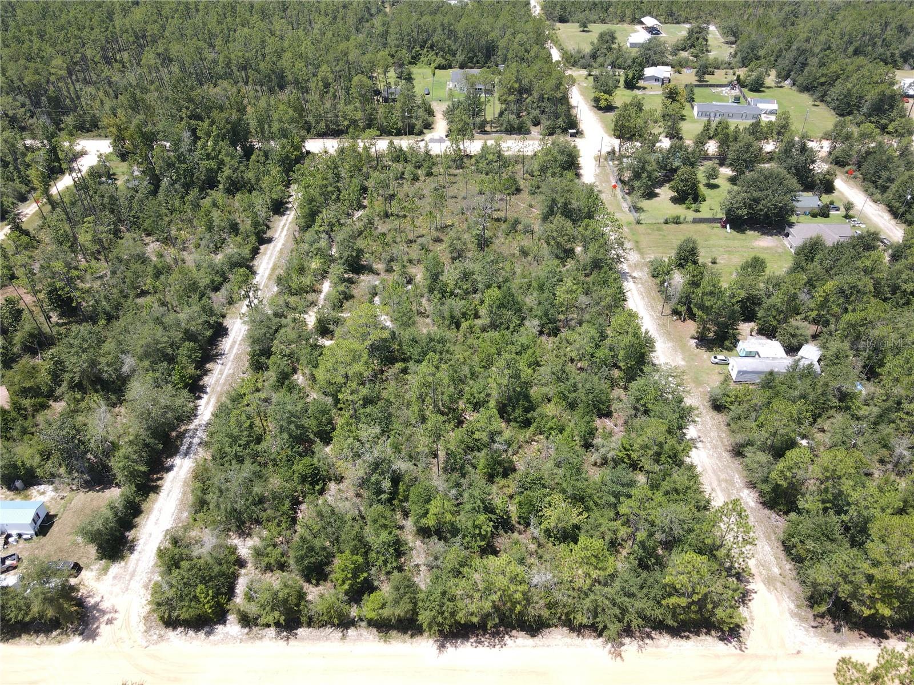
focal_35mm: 24
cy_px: 342
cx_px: 457
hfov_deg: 71.6
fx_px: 634
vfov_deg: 56.8
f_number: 2.8
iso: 100
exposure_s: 1/320
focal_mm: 4.5
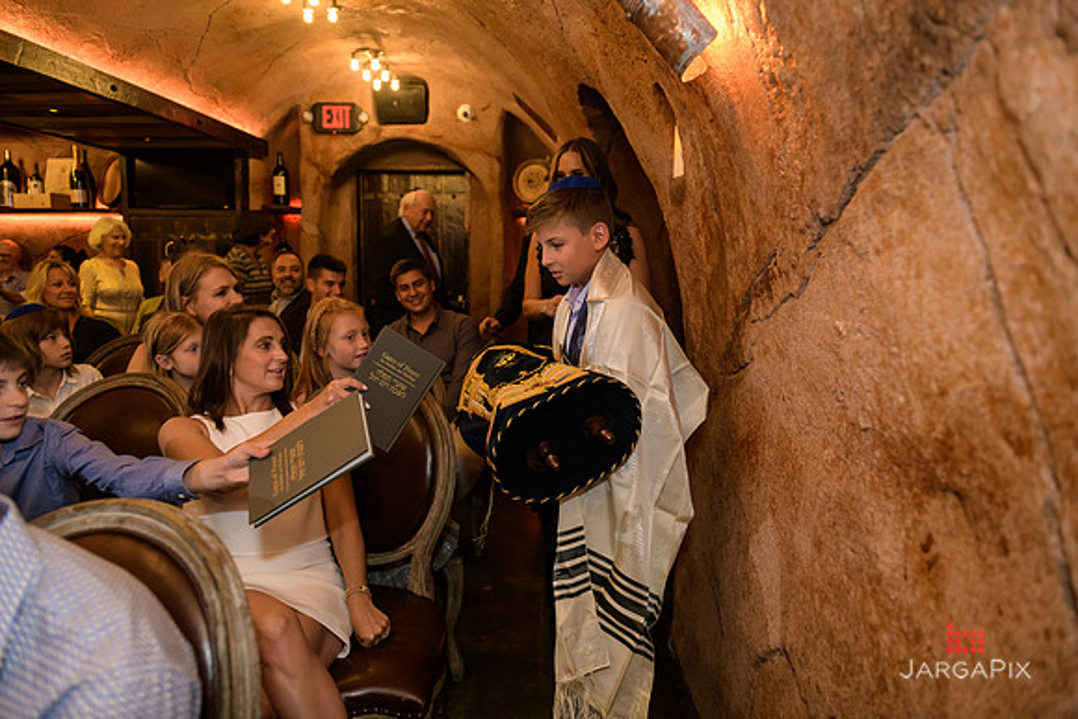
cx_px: 539
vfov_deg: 53.2
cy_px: 360
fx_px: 719
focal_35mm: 24
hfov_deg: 73.7
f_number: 3.2
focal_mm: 24
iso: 1600
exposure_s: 1/125
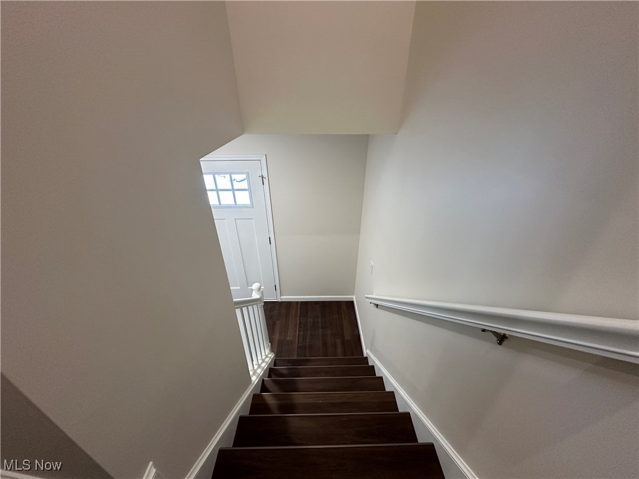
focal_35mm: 14
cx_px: 320
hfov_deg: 102.1
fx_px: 258
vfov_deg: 85.7
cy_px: 240
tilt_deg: -30.6
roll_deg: -1.9
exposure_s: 1/120
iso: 250
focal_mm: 2.22
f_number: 2.2
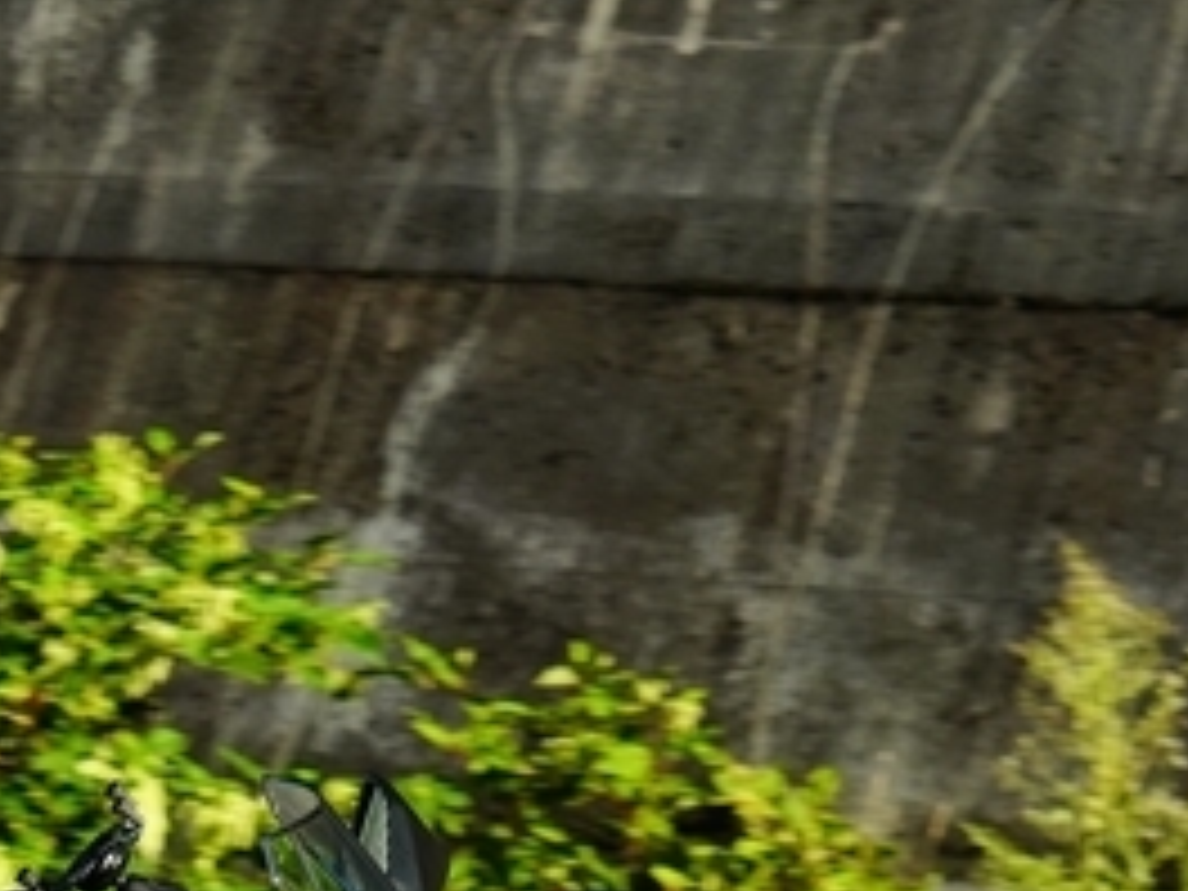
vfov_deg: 8.2
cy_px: 1177
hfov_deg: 10.9
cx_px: -288
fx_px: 6109
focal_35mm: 178
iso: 640
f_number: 8
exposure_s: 1/400
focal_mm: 61
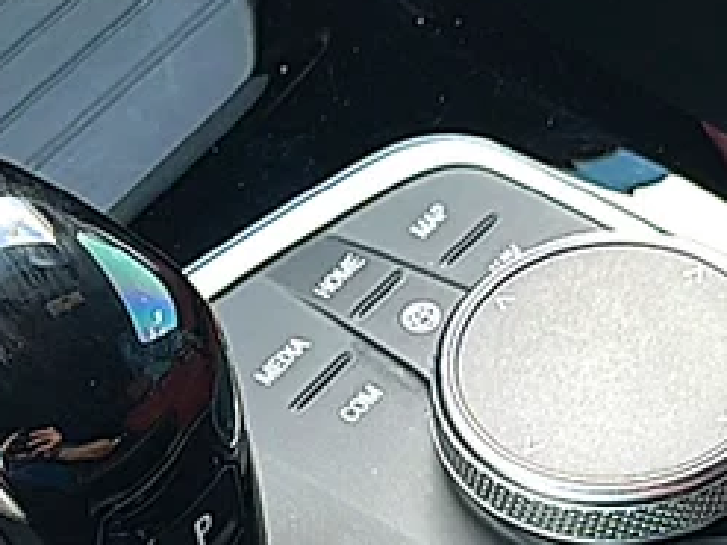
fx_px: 2204
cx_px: 450
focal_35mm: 105
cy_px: 682
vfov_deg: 13.6
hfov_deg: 18.7
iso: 50
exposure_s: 1/85
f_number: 1.78
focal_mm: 6.86
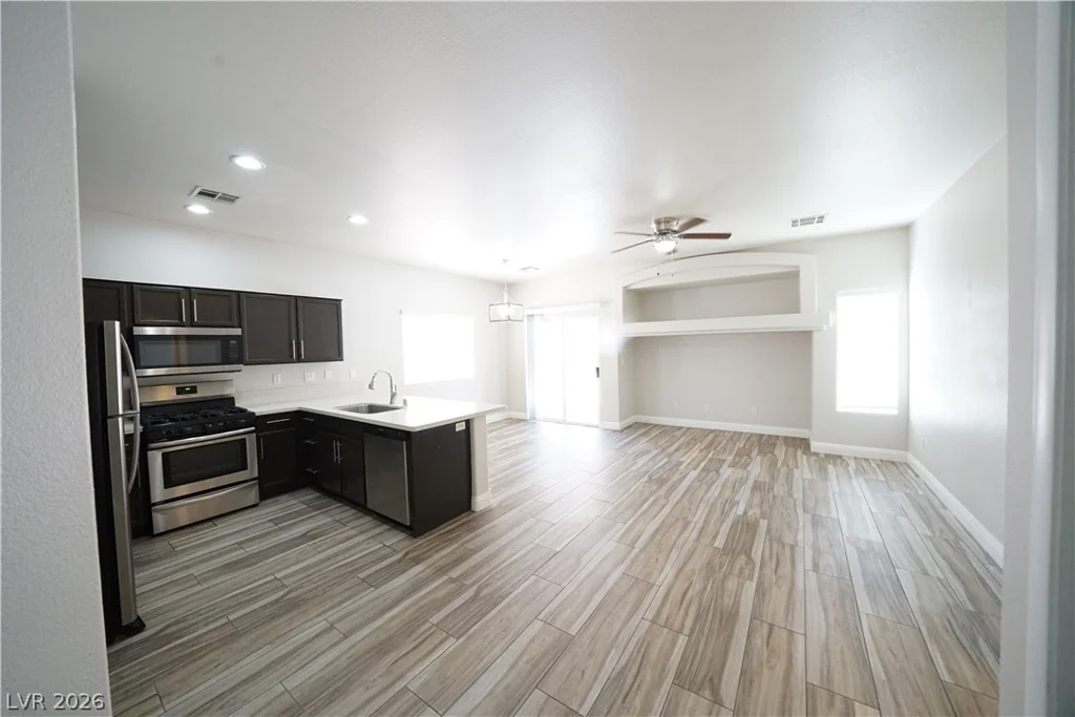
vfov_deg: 90.0
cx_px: 538
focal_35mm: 12
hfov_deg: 112.6
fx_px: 358
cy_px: 358
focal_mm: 12
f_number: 9
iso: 4000
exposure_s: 1/50
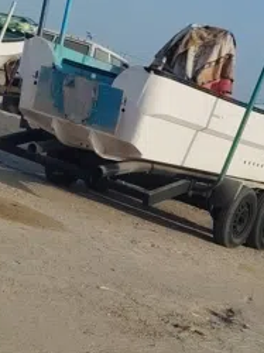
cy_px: 79
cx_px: 208
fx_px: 1110
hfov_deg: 13.5
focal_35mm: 109
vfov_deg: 17.9
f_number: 1.75
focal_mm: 5.25
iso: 100
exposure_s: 1/1190
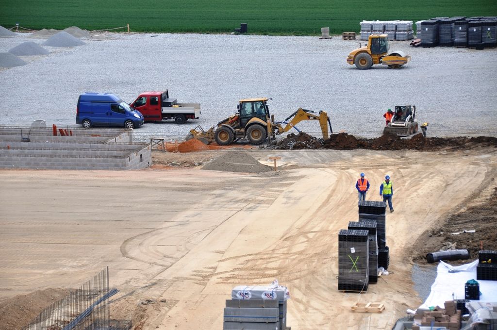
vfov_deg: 9.6
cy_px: 165
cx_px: 248
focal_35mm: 142
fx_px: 1965
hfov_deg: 14.4
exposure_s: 1/160
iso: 200
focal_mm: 95
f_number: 6.3
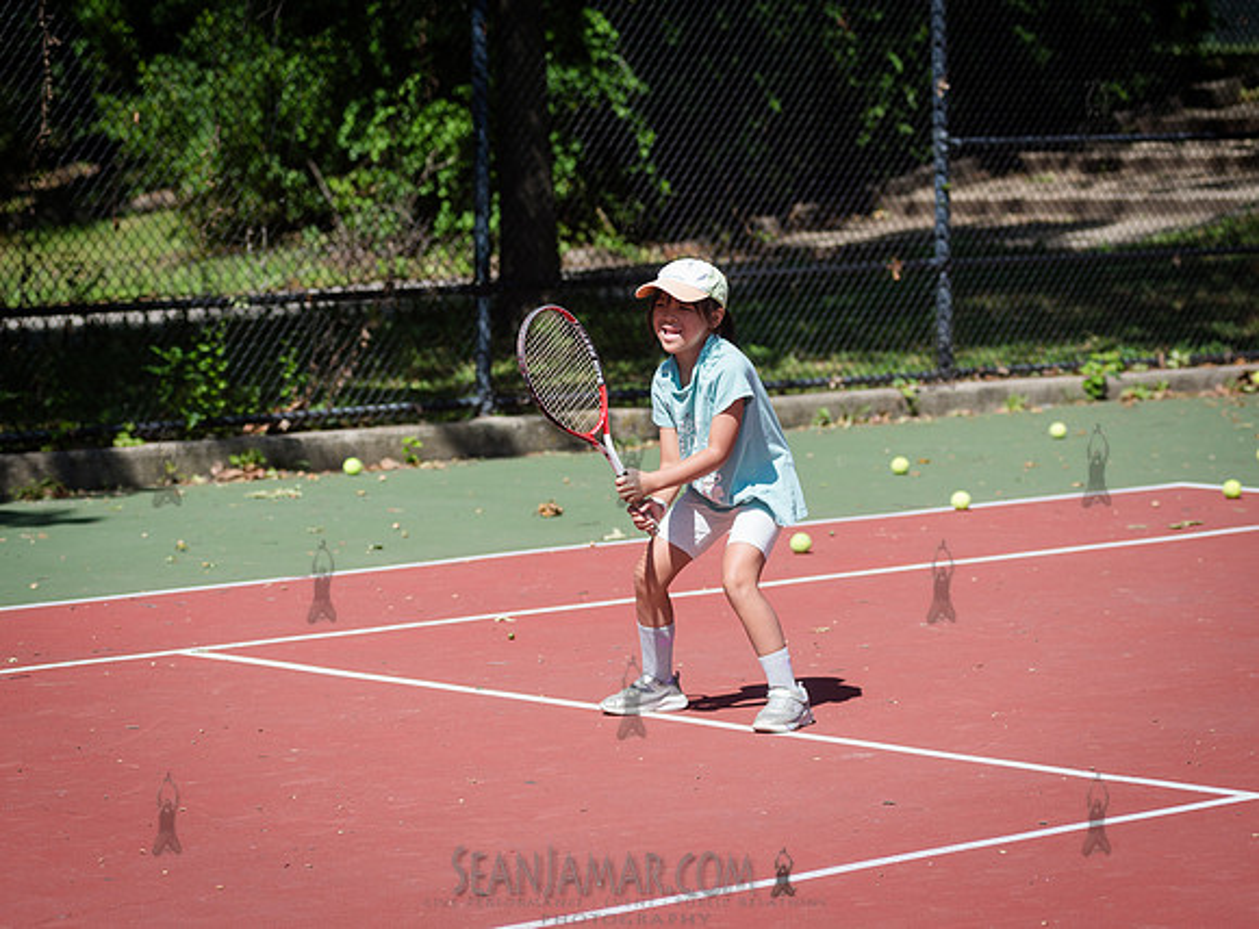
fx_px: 4443
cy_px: 421
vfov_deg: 11.9
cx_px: 630
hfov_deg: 16.1
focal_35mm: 123
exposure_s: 1/1250
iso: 200
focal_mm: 105
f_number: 4
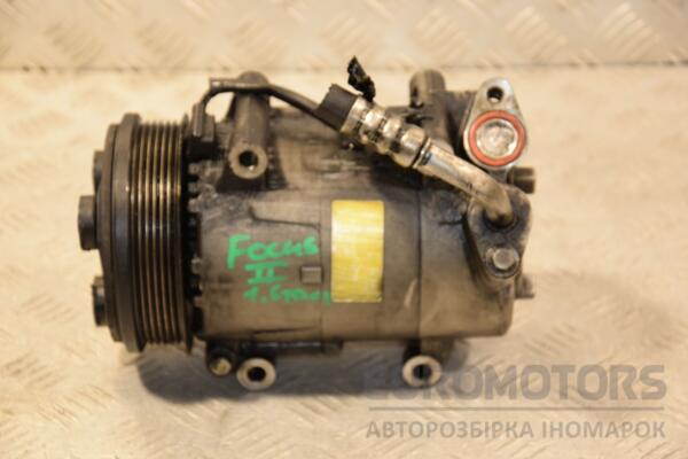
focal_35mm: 112
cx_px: 344
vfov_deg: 12.2
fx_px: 2150
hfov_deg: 18.2
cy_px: 230
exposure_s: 1/100
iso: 800
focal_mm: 75
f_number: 5.3
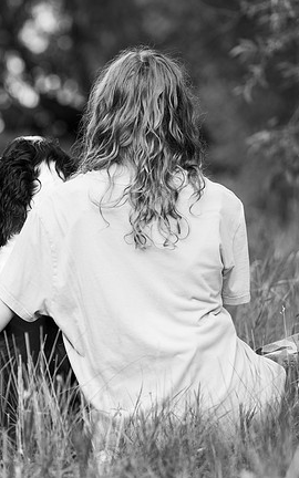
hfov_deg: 10.0
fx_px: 1708
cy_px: 238
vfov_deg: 15.9
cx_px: 34
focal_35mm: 131
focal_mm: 85
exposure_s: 1/320
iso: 400
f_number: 2.5
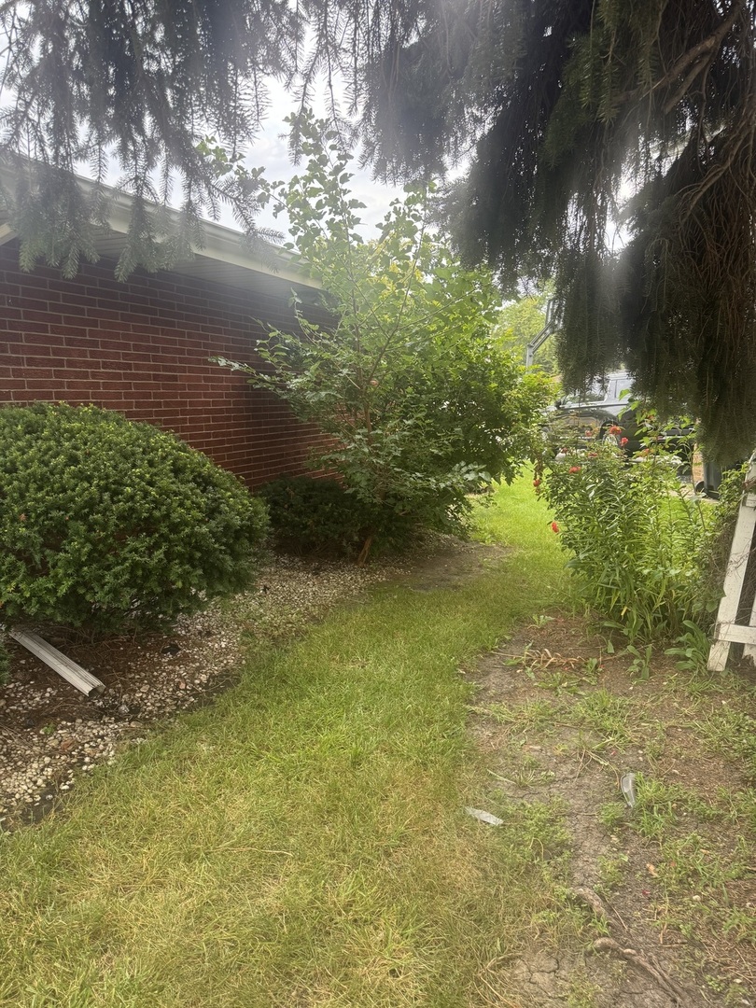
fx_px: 699
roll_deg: -0.2
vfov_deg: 71.6
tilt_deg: -9.5
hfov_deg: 56.8
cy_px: 504
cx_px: 378
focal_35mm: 24
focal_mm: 6.76
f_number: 1.78
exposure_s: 1/121
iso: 200
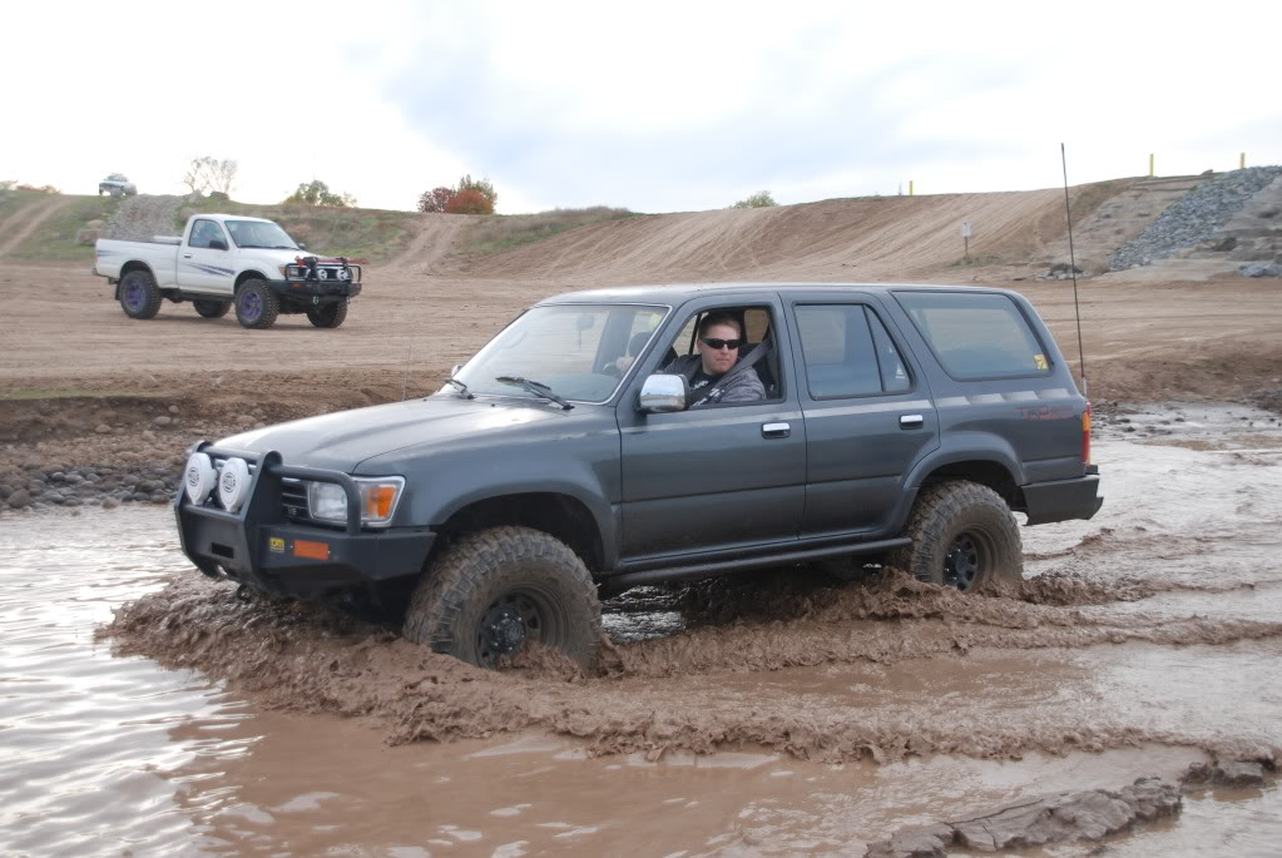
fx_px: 1658
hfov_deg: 42.3
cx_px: 641
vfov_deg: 29.0
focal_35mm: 46
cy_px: 429
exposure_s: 1/500
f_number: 4.5
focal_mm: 31
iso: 250
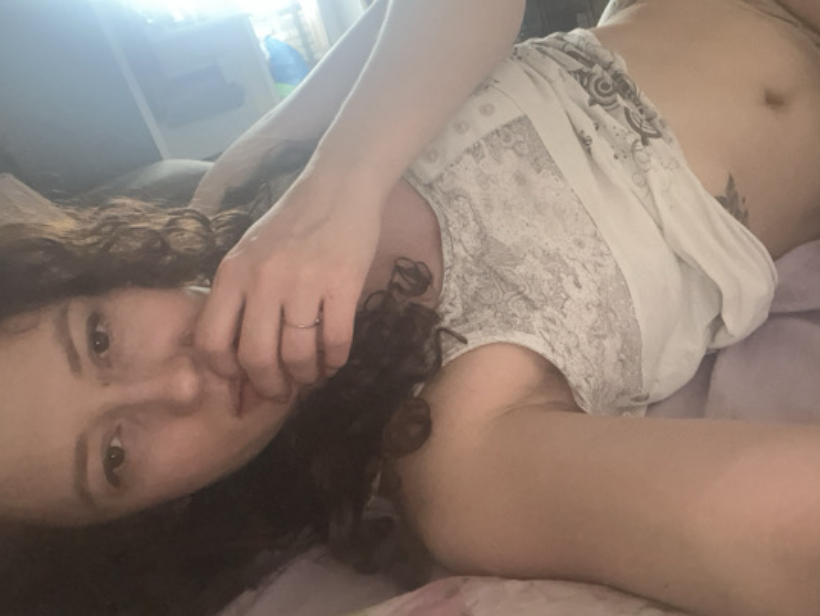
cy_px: 245
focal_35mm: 30
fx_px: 711
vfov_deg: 46.5
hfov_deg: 59.7
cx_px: 464
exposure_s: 1/40
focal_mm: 2.71
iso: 640
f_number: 2.2
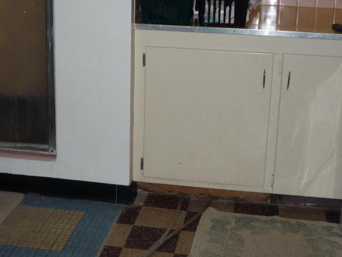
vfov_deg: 21.9
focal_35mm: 67
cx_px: 145
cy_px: 103
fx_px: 662
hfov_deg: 28.9
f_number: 3.3
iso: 100
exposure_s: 1/30
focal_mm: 5.2
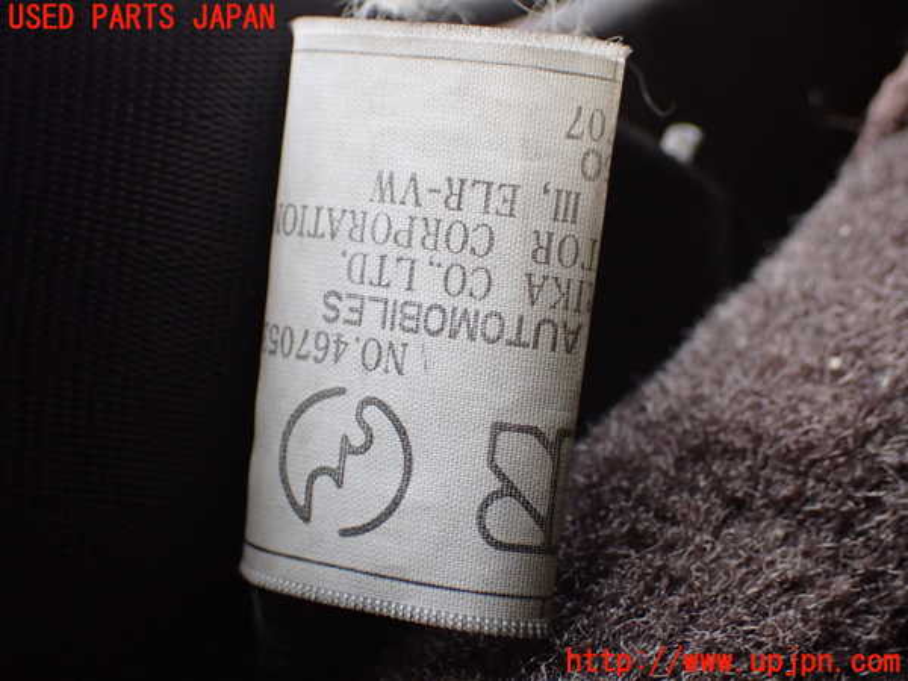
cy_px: 340
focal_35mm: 58
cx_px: 454
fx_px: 1521
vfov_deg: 25.2
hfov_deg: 33.2
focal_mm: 10.35
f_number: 3.5
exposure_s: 1/200
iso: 800
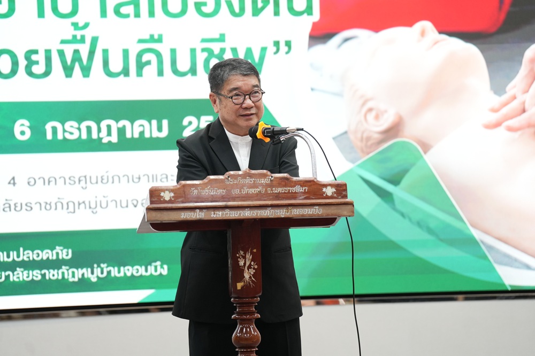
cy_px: 178
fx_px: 1976
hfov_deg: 15.4
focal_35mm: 133
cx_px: 268
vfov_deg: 10.3
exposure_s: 1/160
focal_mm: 133
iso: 1600
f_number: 2.8
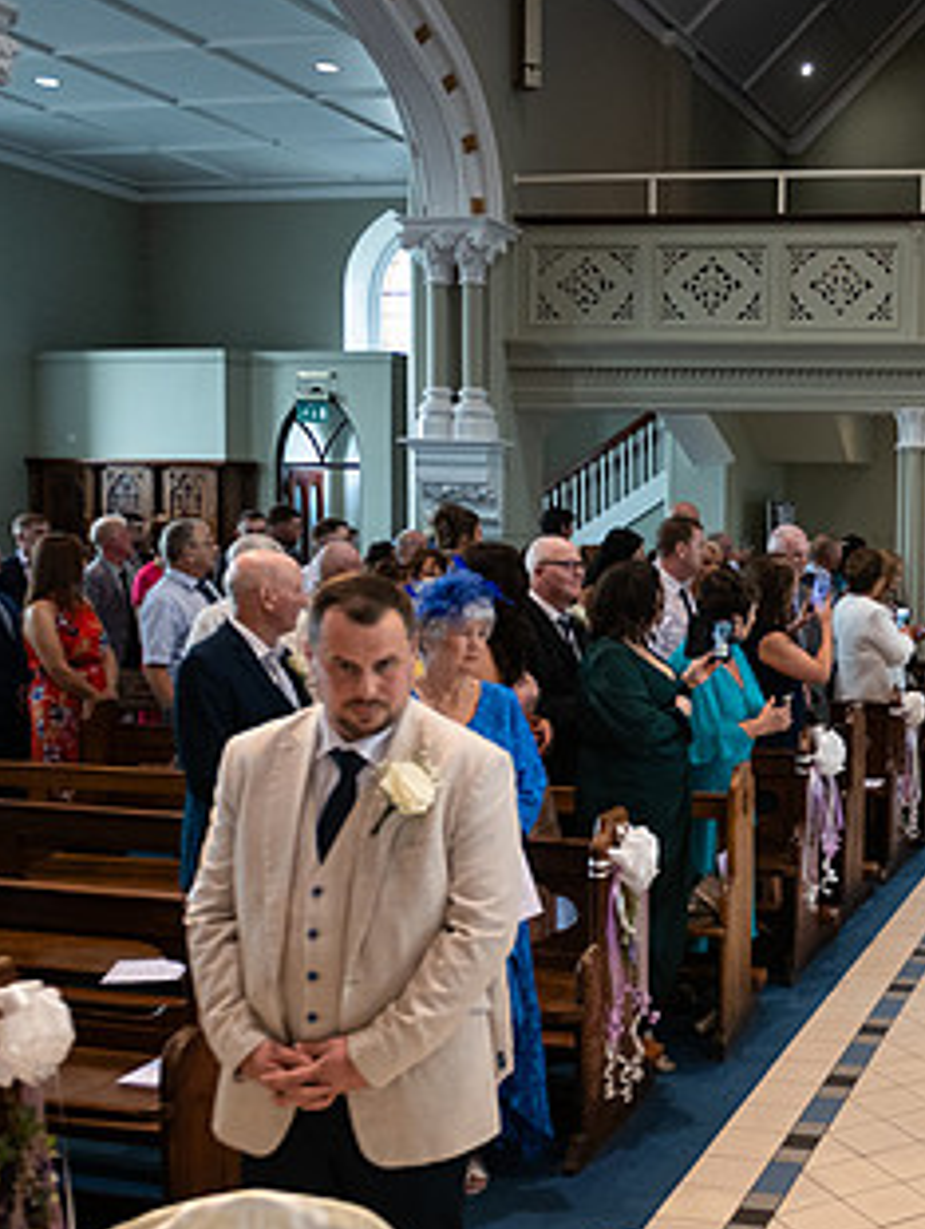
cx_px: 905
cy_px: 650
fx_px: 1529
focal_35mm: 43
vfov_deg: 43.8
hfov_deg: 31.4
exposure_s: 1/160
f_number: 3.5
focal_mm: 24
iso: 800
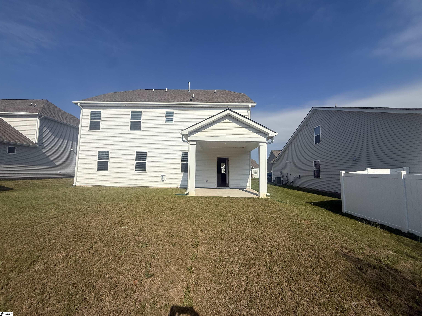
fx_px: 171
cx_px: 211
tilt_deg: +7.4
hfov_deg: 102.1
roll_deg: -1.4
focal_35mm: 14
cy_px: 158
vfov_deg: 85.7
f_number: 2.2
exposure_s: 1/5618
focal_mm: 2.22
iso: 40
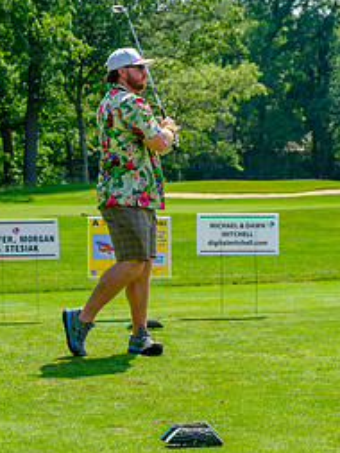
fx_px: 1636
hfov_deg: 11.9
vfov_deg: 15.8
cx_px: 125
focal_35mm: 125
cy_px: 215
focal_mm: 48.4
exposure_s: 1/320
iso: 200
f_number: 5.6
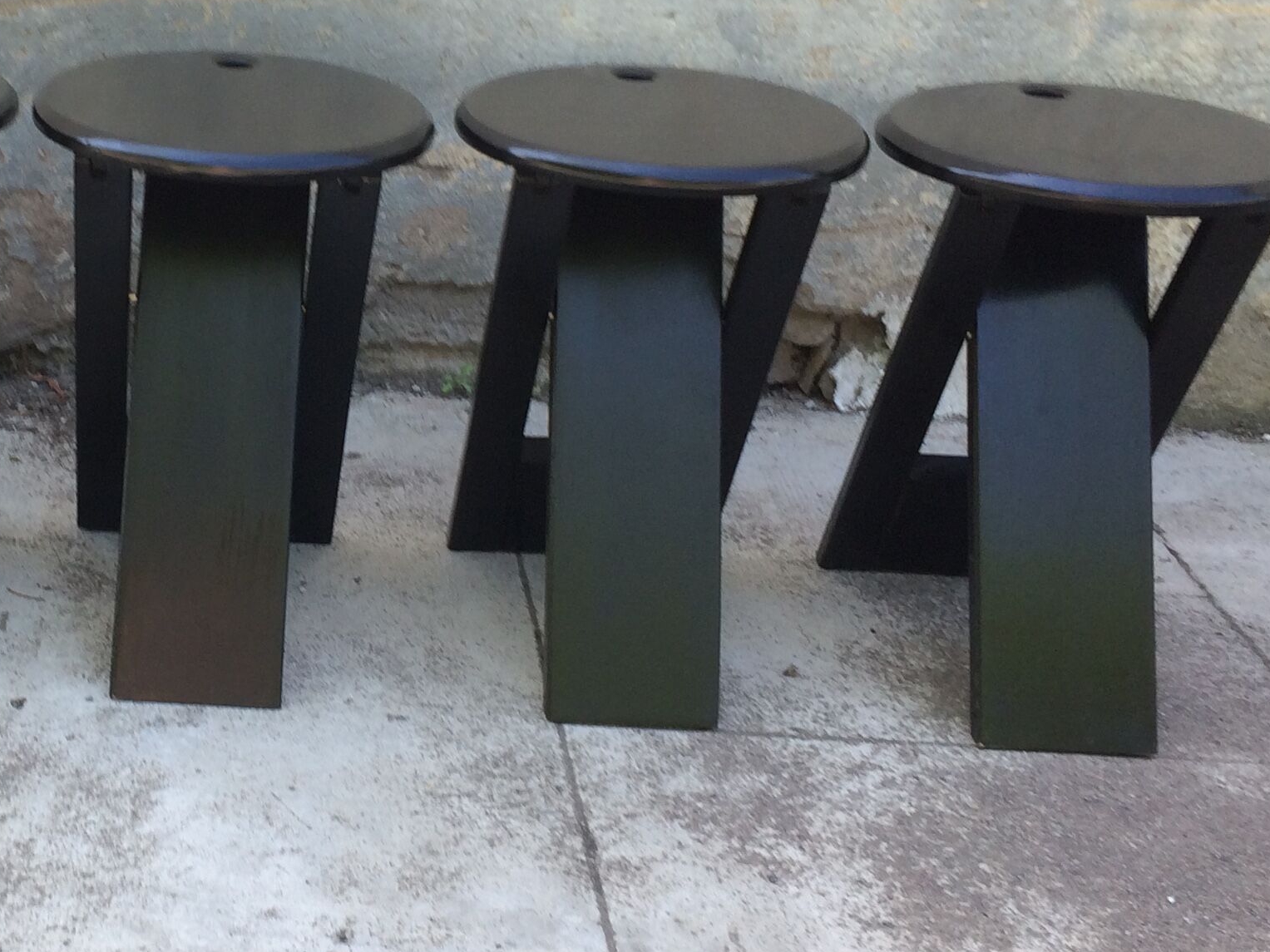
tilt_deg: -17.3
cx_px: 174
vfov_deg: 23.5
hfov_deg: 30.1
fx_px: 2274
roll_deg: -5.1
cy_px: 303
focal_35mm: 62
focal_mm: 4.15
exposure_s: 1/158
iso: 32
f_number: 2.2
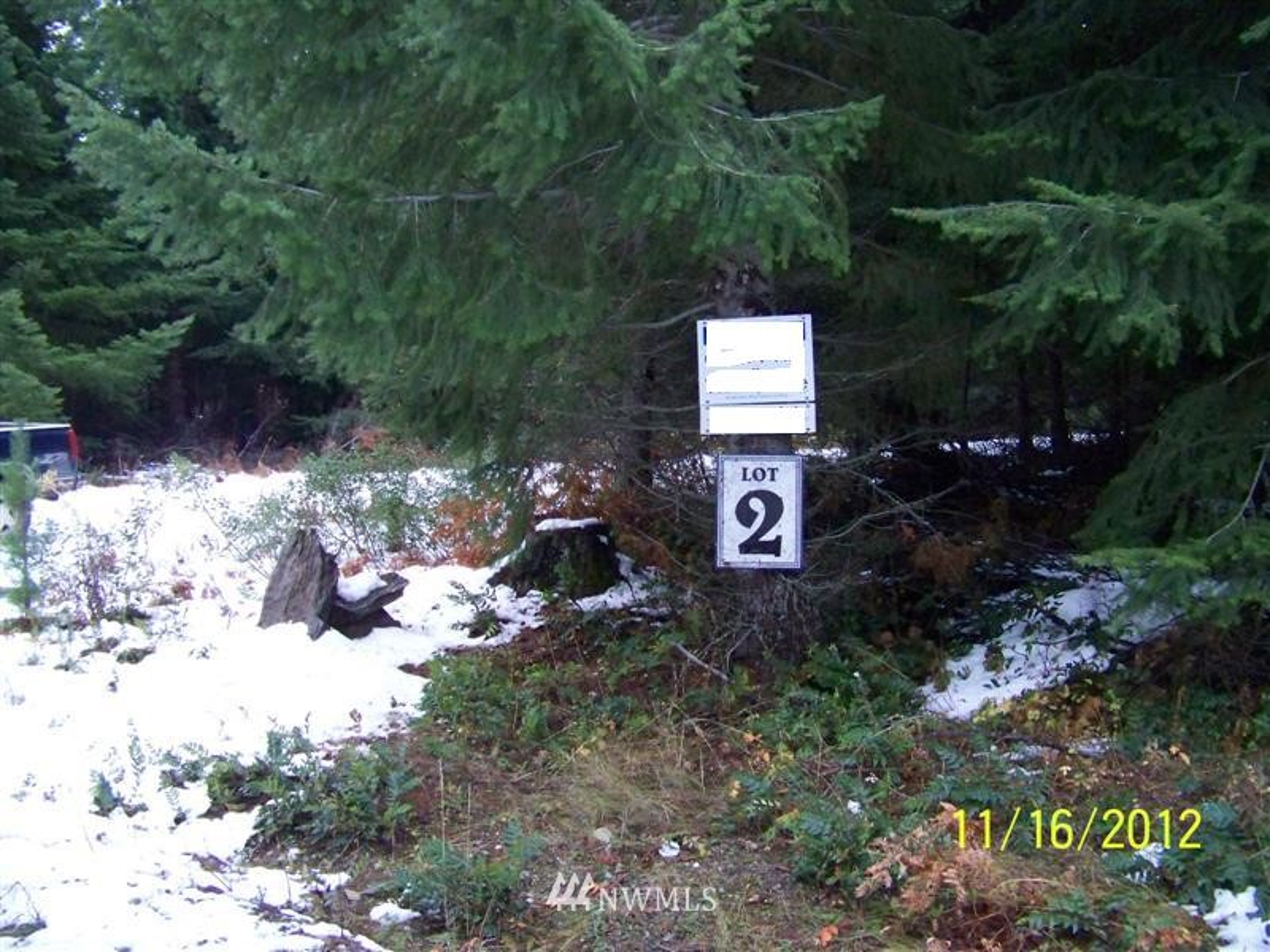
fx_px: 1321
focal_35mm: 36
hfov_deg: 51.4
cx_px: 635
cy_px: 476
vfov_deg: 39.7
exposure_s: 1/30
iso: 400
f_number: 2.8
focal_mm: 5.85
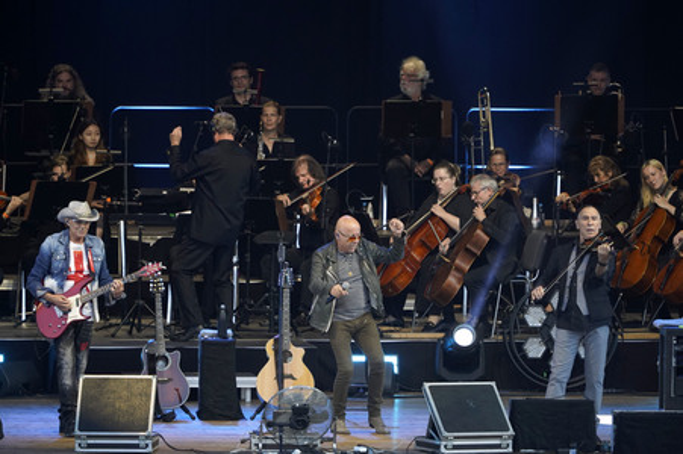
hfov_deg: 4.6
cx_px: 342
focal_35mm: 452
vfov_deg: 3.0
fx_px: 8569
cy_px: 227
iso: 2500
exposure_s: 1/500
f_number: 6.3
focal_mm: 452
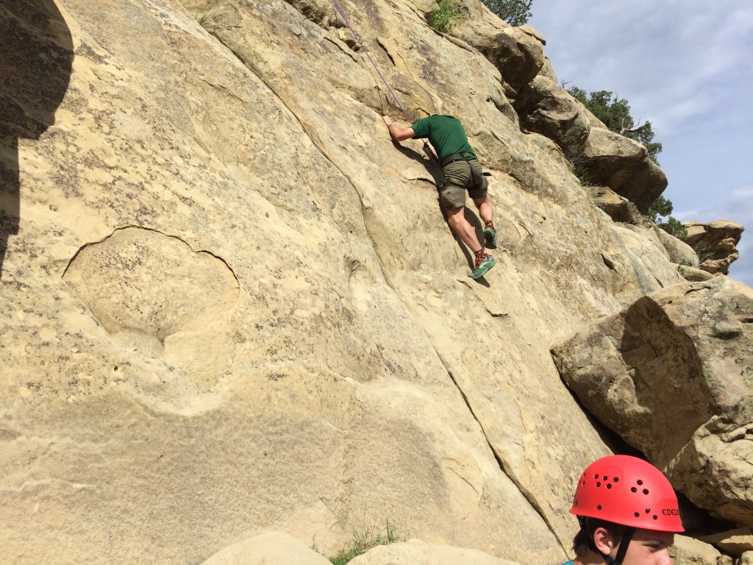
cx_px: 376
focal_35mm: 29
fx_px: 631
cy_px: 282
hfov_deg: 61.7
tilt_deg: +11.7
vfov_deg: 48.2
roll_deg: +4.4
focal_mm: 4.15
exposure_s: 1/3165
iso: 32
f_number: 2.2
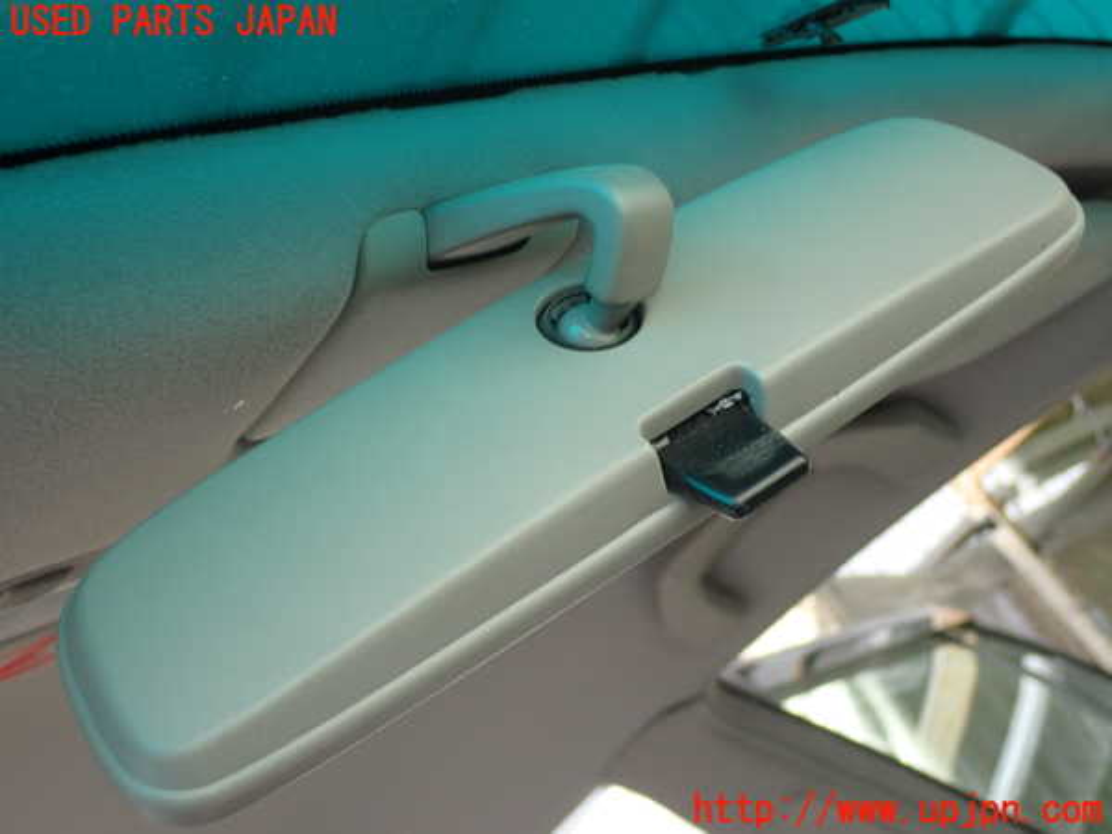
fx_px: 1606
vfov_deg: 29.1
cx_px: 556
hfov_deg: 38.2
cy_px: 417
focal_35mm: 50
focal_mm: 9.01
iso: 125
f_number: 3.2
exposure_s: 1/125
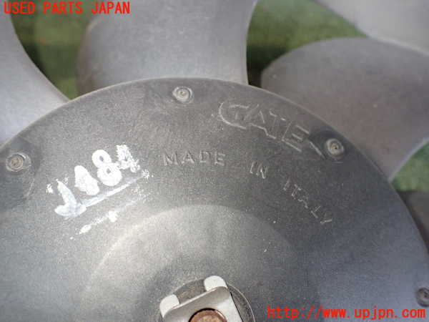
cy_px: 161
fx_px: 372
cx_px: 214
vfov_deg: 46.8
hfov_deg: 60.0
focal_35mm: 30
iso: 800
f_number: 2.3
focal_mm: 5.4
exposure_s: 1/125
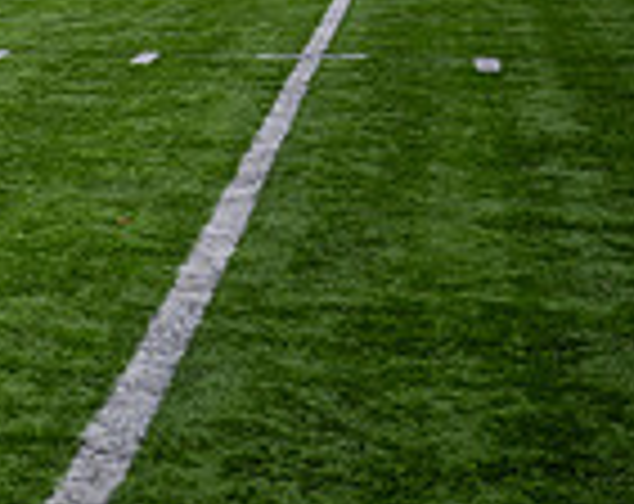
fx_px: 1740
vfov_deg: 15.7
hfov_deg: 16.6
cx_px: -567
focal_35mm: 93
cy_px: -146
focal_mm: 24
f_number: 2.8
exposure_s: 1/500
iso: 125
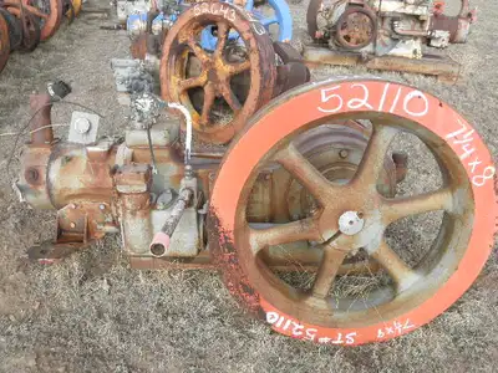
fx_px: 403
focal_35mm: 28
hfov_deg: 63.4
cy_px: 186
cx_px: 249
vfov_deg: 49.7
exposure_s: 1/250
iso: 64
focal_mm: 5
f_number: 3
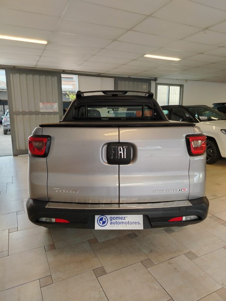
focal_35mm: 24
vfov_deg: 71.6
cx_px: 113
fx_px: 209
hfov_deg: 56.8
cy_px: 150
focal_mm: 5.25
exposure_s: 1/50
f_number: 1.75
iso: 369
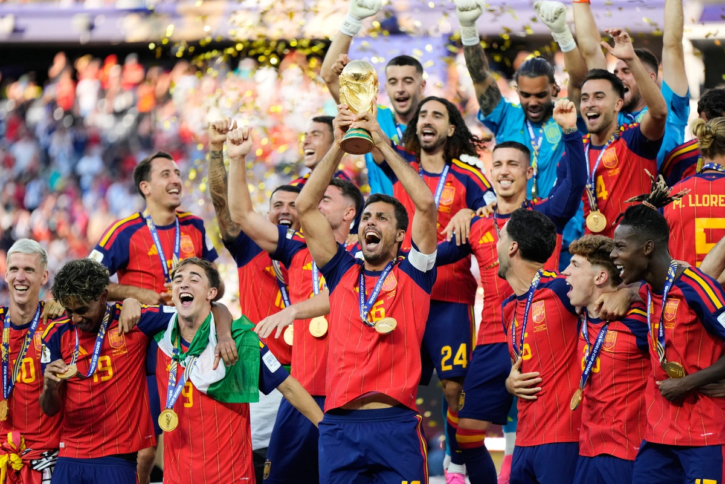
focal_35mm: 200
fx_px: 4027
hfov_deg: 10.3
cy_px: 242
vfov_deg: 6.9
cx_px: 362
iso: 1000
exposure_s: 1/4000
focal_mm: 200
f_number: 2.8
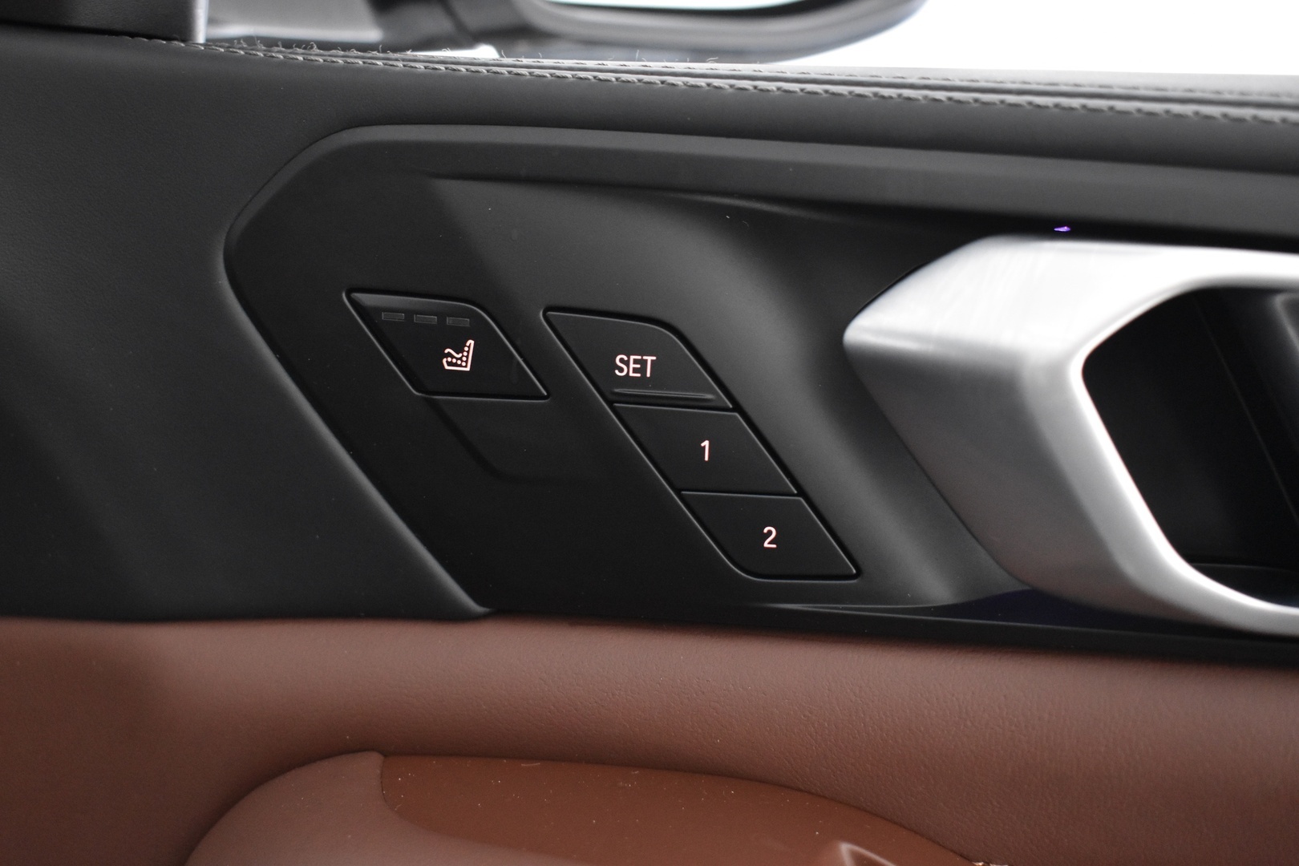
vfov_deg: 28.9
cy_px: 433
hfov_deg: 42.3
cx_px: 650
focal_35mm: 46
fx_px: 1678
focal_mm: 31
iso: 3200
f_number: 4.2
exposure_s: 1/25
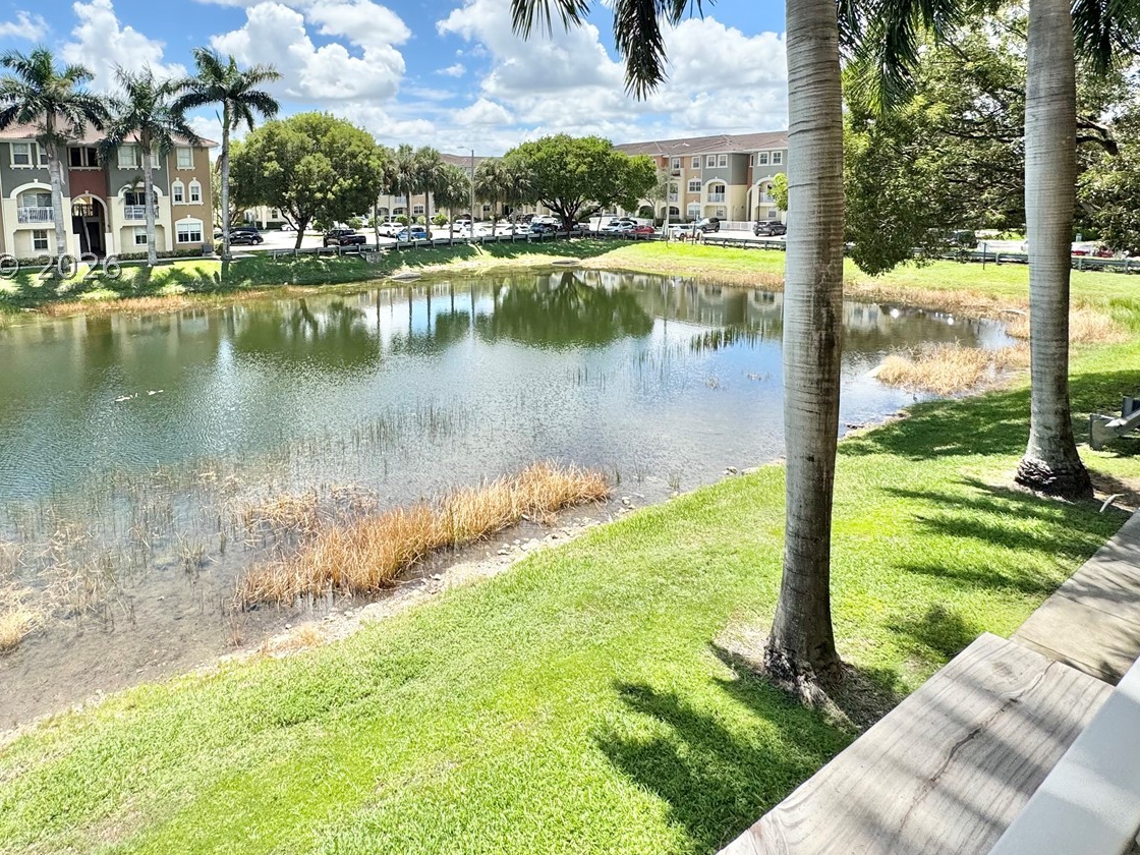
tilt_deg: -7.0
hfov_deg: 80.4
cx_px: 434
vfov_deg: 63.8
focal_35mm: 20
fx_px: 659
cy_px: 266
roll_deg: +0.0
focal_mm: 2.22
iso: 40
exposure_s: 1/1672
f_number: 2.2
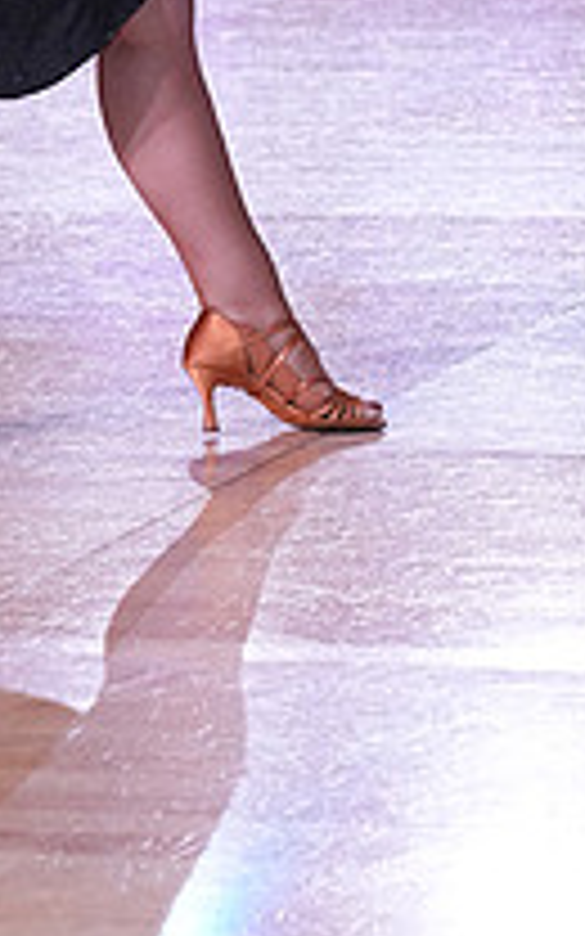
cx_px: 542
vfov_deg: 10.3
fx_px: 5076
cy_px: -306
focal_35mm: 199
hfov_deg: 6.6
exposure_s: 1/250
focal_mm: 70
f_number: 5.6
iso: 2500
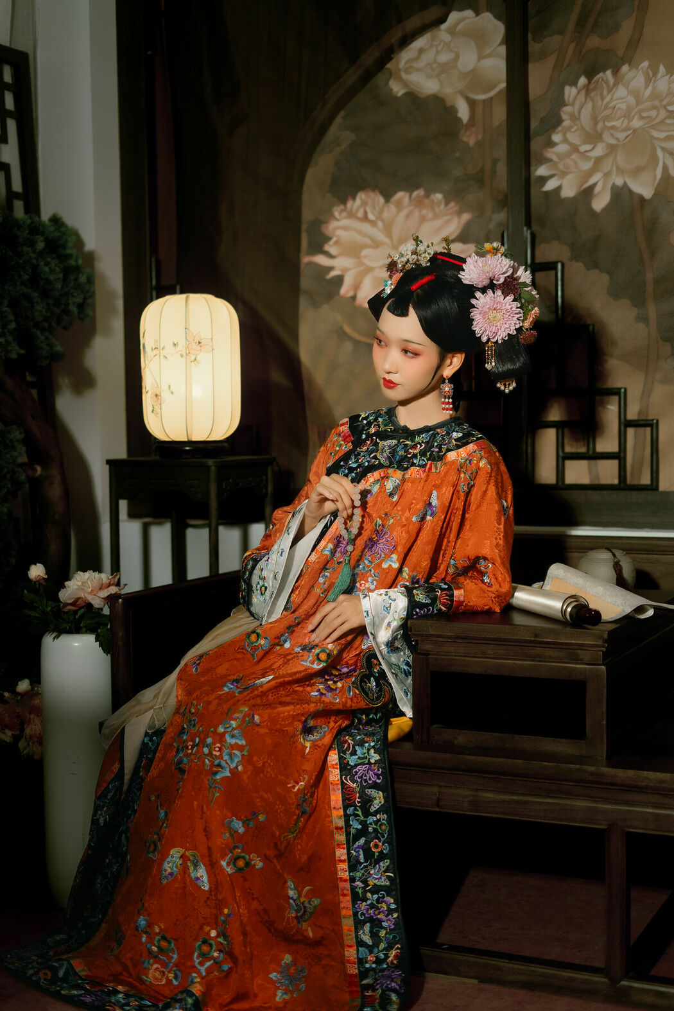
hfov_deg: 27.0
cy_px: 506
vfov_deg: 39.6
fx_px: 1404
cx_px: 337
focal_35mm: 50
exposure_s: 1/160
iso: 100
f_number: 2
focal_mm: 50
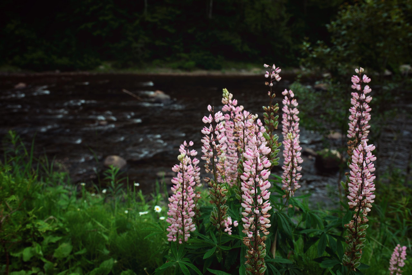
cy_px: 138
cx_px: 206
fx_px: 401
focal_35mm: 35
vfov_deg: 37.9
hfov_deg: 54.4
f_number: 5
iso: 200
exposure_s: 1/500
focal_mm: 35
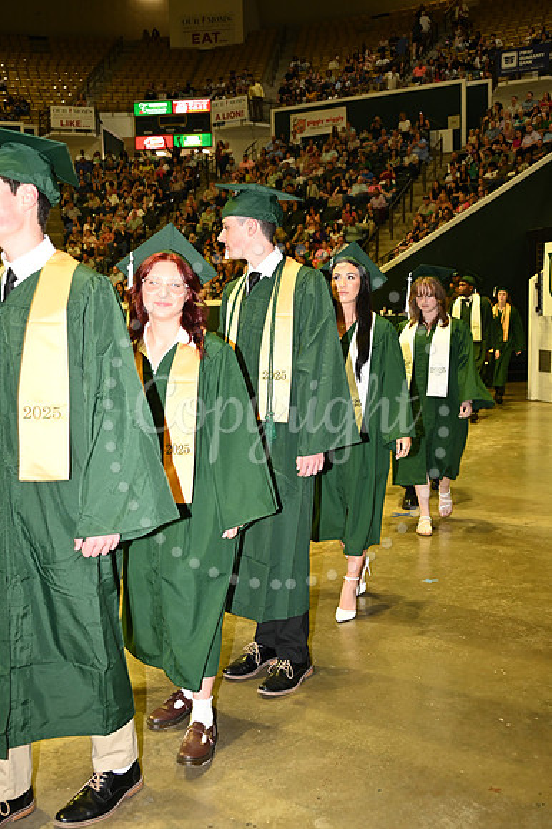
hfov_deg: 35.9
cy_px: 414
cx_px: 276
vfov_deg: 51.9
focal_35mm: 37
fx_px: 852
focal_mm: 37
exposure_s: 1/60
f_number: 5.6
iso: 1600
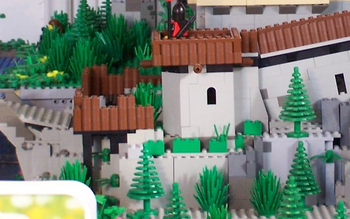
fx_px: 2223
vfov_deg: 5.6
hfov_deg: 8.9
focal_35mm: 233
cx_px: 409
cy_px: -80
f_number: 3.2
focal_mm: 15.6
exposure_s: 1/15
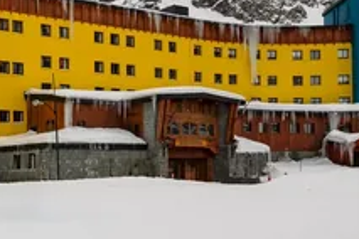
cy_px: -35
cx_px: 61
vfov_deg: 25.7
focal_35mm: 48
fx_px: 479
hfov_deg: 39.2
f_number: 9
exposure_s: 1/320
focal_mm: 16
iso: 100
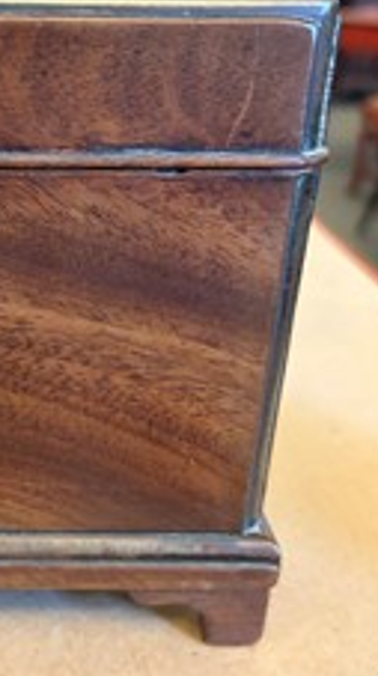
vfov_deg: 41.4
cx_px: -15
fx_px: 895
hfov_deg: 22.8
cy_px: 345
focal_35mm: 50
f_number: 1.6
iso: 320
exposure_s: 1/50
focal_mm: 5.96
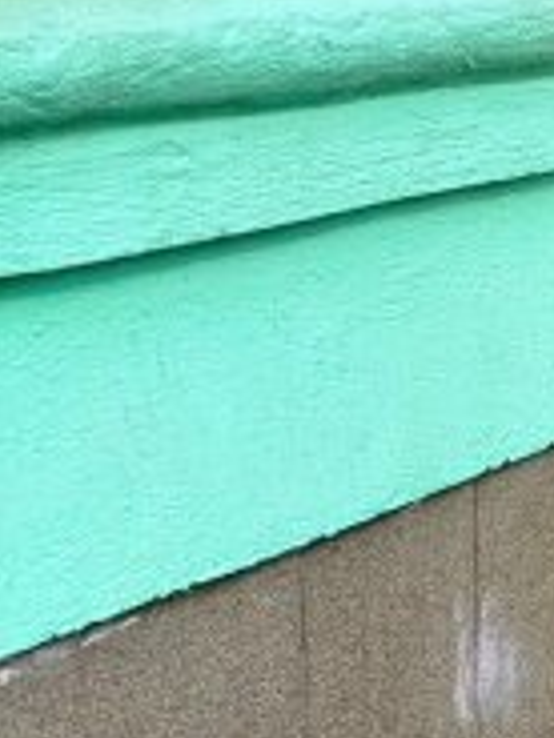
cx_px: 899
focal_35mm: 170
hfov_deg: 8.5
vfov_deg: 11.5
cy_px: 794
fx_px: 3628
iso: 20
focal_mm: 6
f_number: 2
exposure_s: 1/727
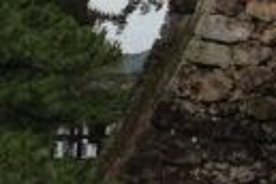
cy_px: -208
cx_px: 565
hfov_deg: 6.9
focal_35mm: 288
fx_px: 2208
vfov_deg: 4.7
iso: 100
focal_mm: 4.28
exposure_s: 1/120
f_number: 2.4
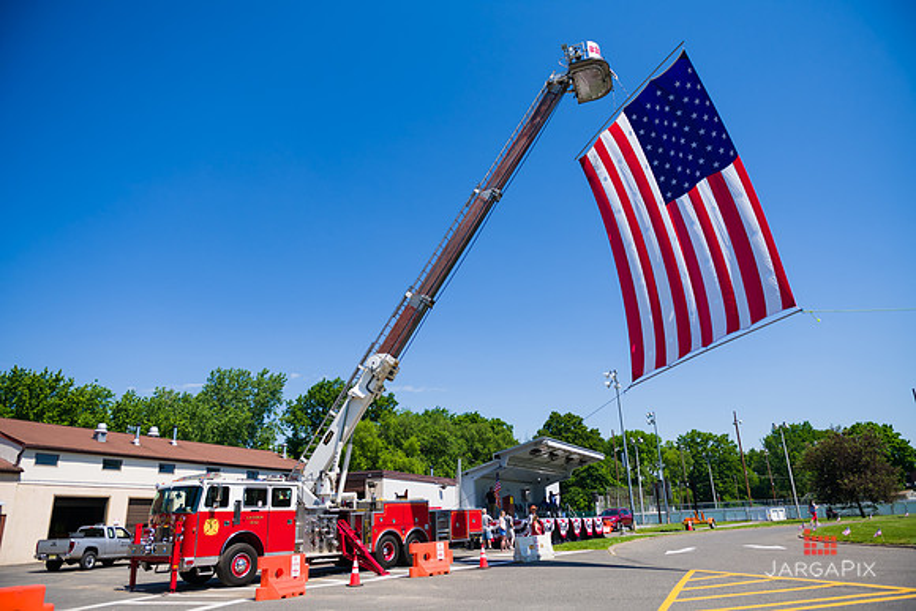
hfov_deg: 73.7
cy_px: 306
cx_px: 458
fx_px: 611
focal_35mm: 24
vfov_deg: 53.2
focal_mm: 24
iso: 200
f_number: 5
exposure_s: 1/3200
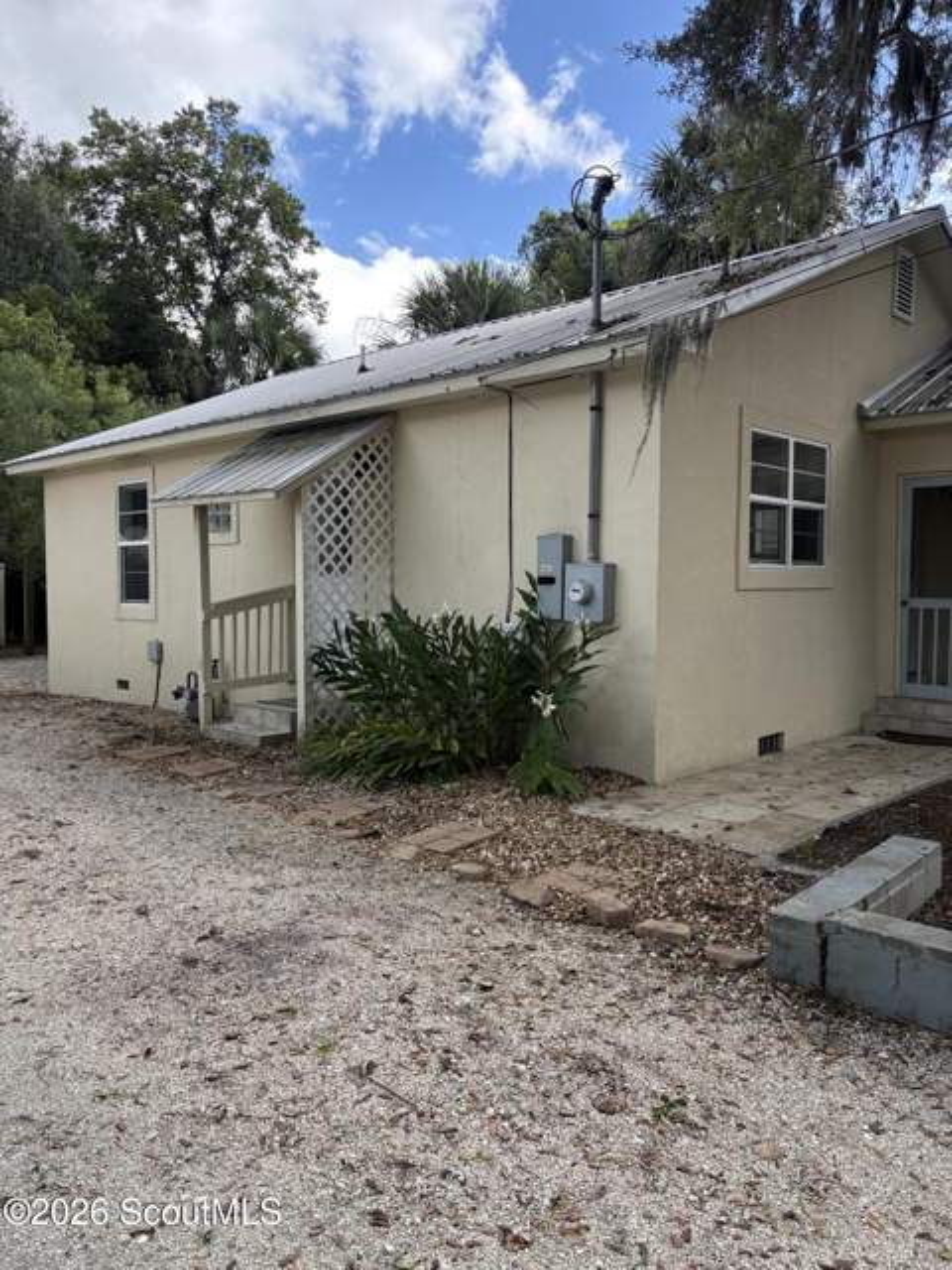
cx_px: 476
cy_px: 635
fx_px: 953
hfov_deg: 53.1
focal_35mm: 26
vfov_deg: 67.3
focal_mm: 5.96
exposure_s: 1/680
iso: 64
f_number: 1.6
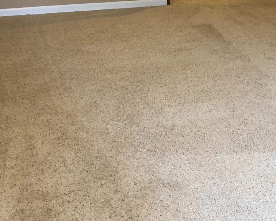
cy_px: -36
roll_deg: +0.7
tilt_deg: -8.3
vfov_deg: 19.6
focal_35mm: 74
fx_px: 605
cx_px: 125
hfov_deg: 25.7
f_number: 1.8
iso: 50
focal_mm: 4
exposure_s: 1/15
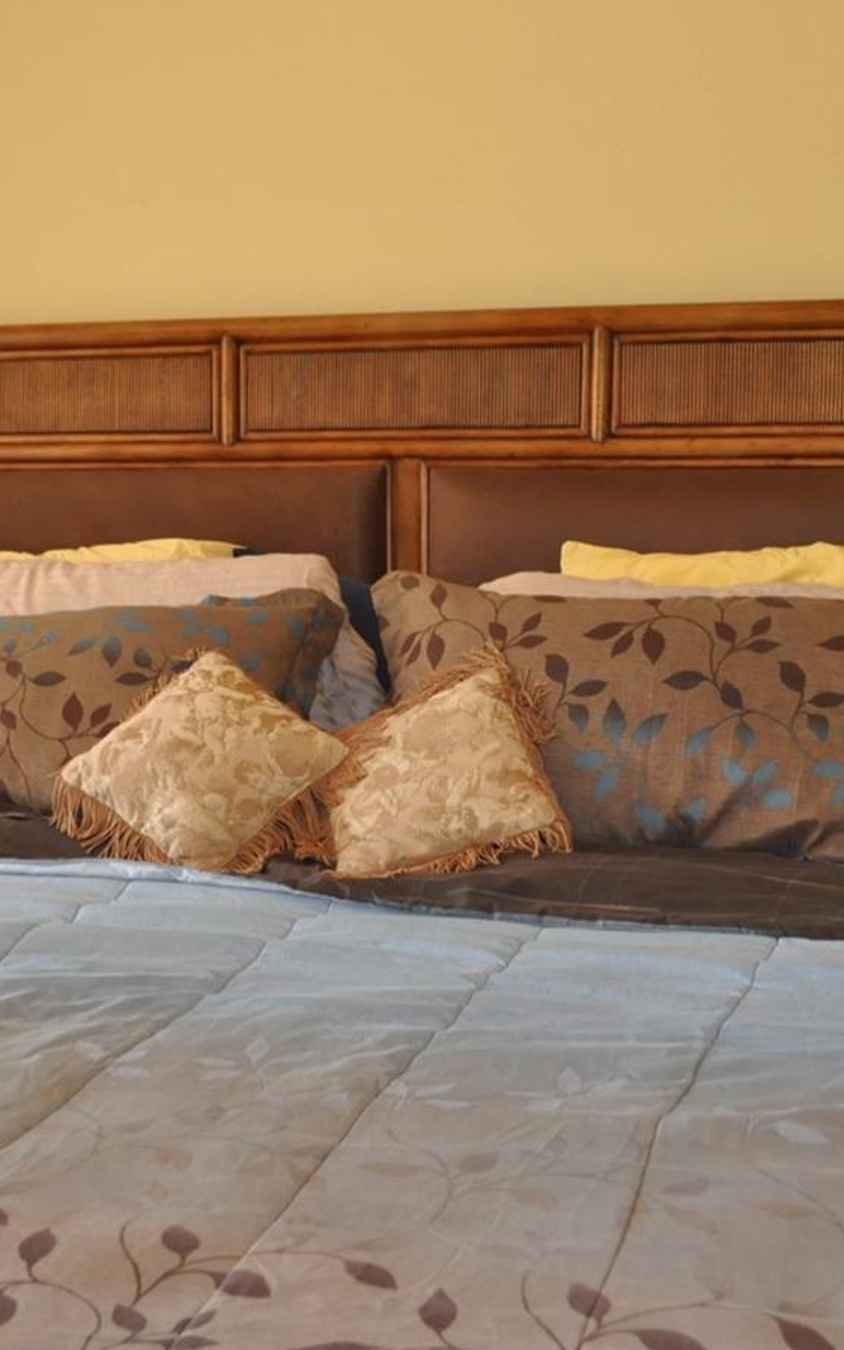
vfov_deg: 41.0
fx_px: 1802
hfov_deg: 26.3
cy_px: 686
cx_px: 484
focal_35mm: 49
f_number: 4
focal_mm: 18
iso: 800
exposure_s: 1/80
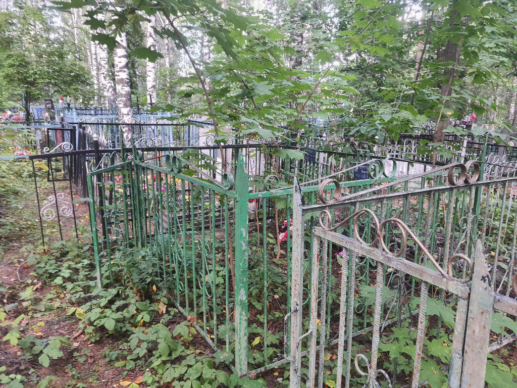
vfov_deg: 53.1
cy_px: 194
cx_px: 258
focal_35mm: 26
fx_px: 388
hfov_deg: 67.3
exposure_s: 1/100
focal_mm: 4.32
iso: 200
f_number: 1.7
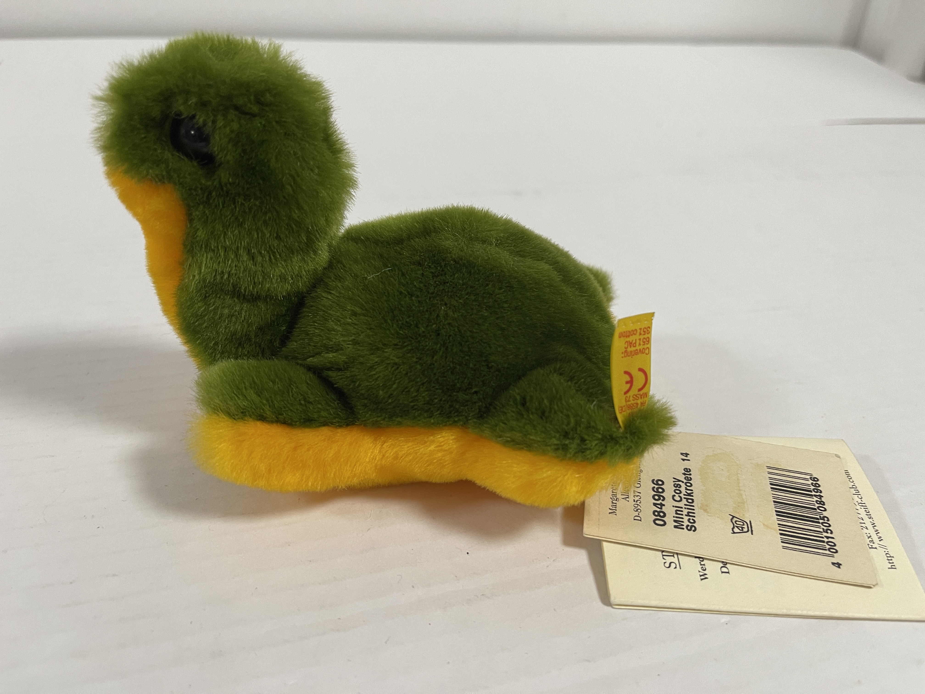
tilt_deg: -31.6
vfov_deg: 54.9
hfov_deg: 69.4
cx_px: 462
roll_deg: -4.5
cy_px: 347
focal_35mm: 25
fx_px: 668
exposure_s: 1/62
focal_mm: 5.1
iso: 125
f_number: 1.6
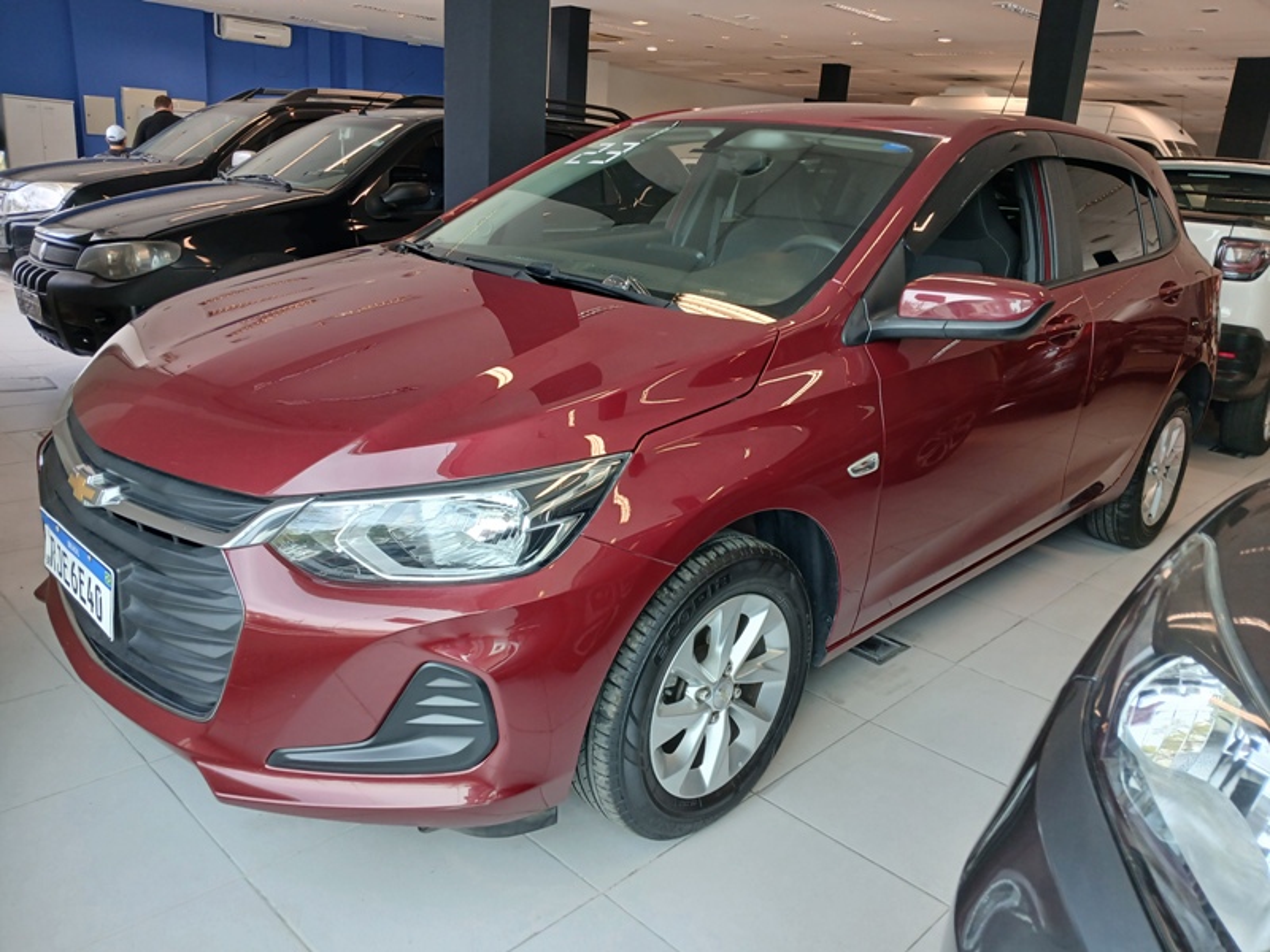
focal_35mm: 26
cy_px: 476
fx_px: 954
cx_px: 635
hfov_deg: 67.3
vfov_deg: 53.1
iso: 80
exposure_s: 1/60
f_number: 1.8
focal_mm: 3.98
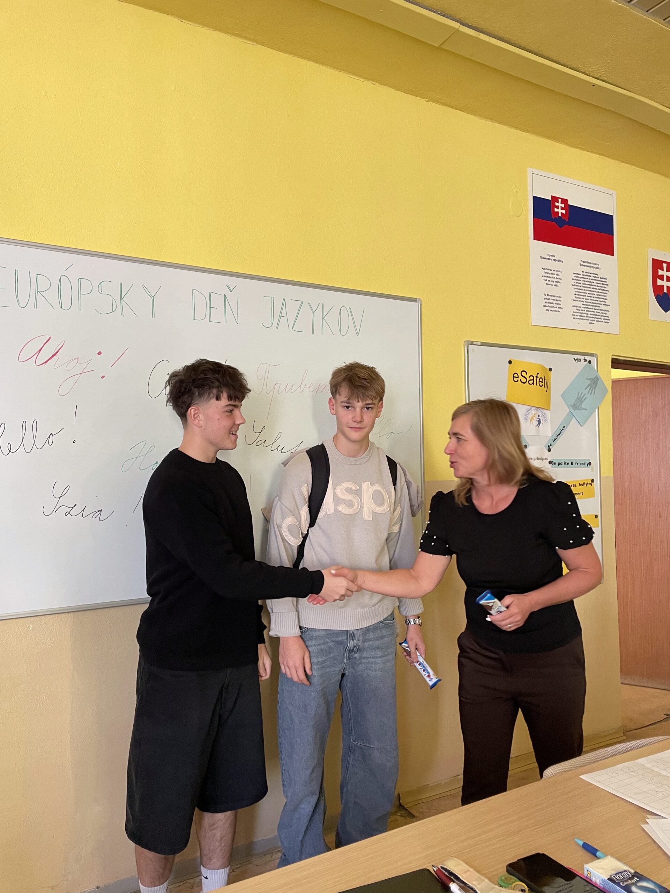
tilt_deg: +1.6
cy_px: 446
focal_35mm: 26
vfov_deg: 67.3
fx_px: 671
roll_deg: +2.3
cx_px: 335
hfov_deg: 53.1
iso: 125
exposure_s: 1/69
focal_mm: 4.2
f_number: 1.6
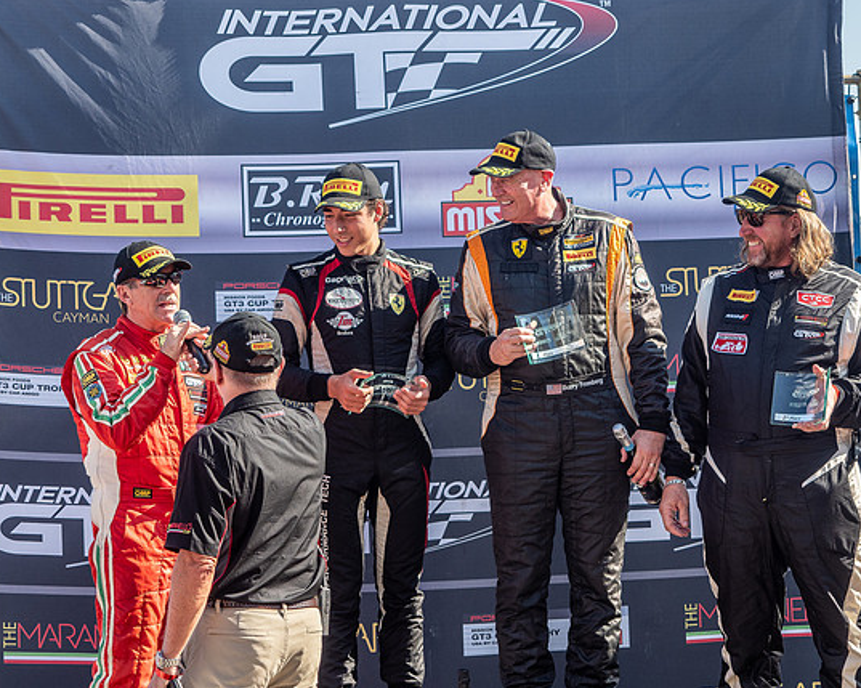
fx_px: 2419
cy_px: 328
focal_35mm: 95
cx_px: 395
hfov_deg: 20.2
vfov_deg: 16.2
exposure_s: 1/1000
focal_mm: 40
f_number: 2.8
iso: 200
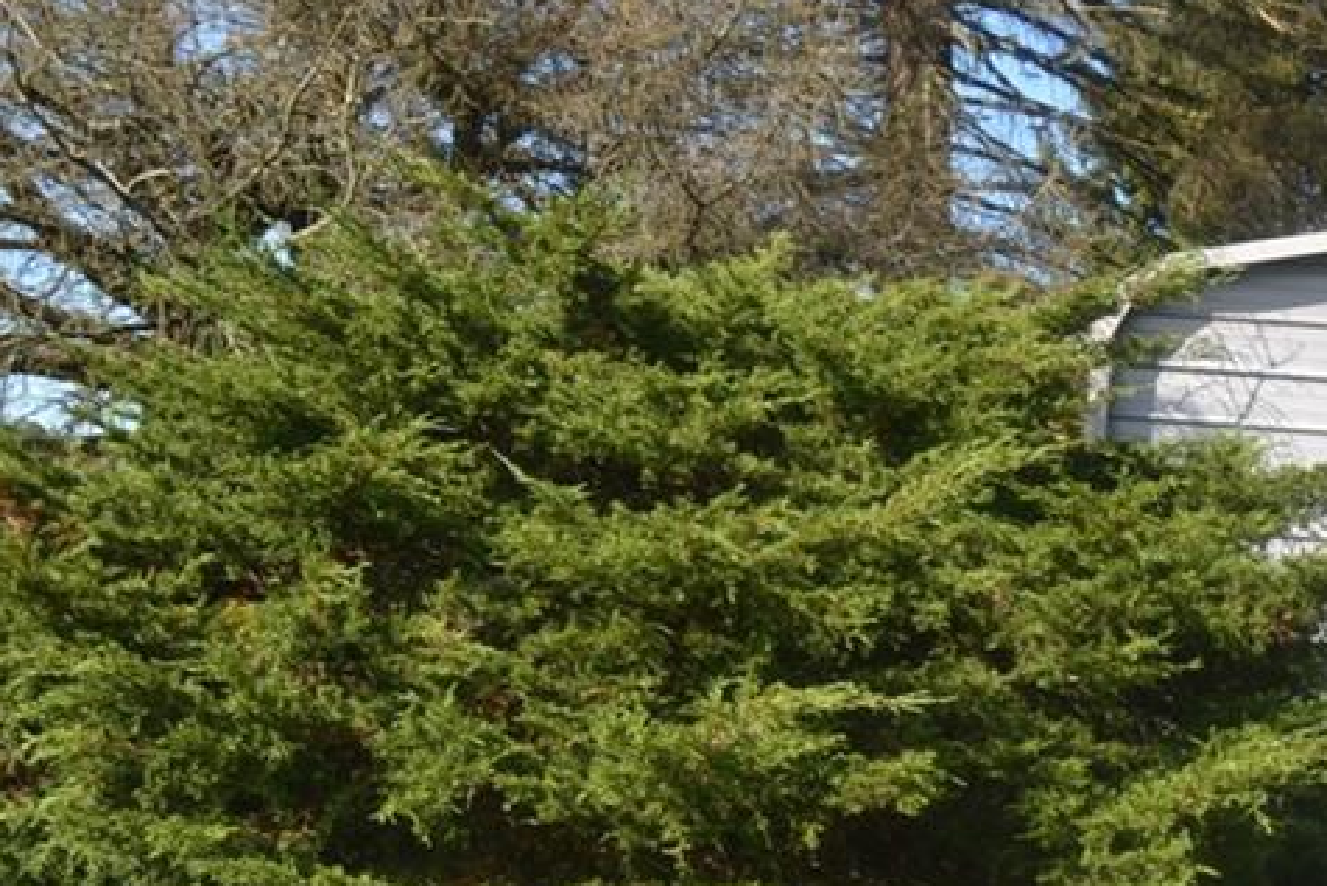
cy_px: 799
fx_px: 3097
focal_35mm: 84
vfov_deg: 16.1
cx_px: 1249
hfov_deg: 23.4
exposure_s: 1/200
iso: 100
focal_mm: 26
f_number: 7.1
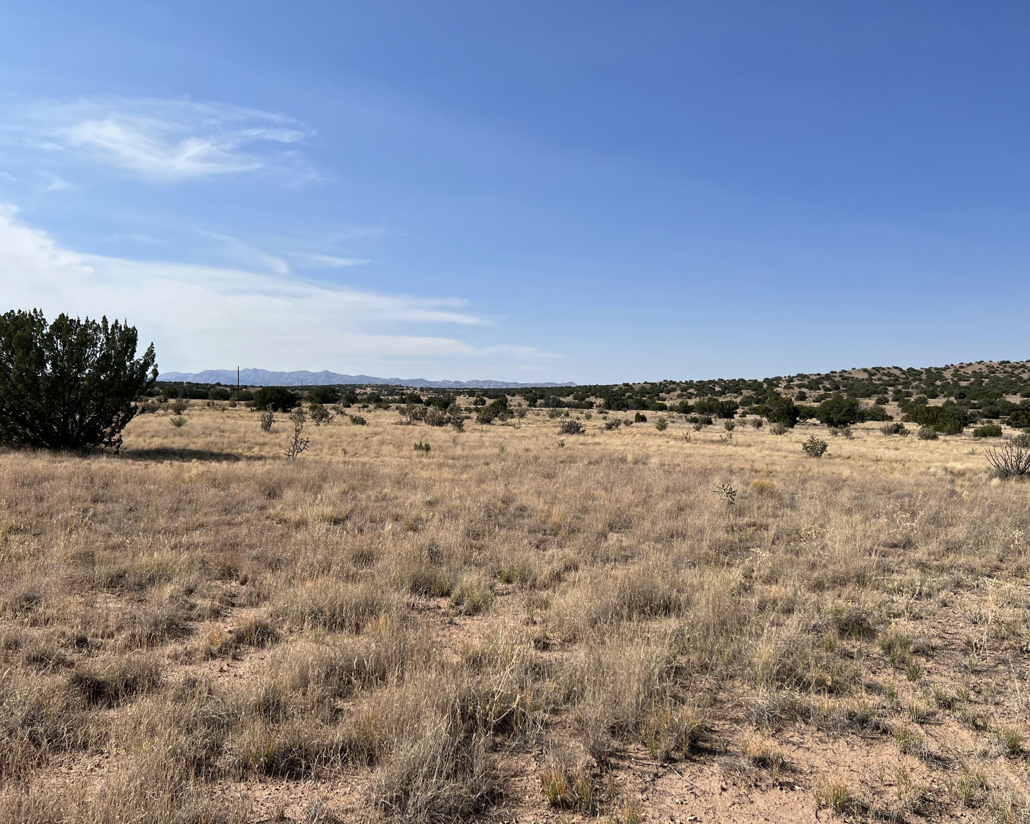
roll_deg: -1.6
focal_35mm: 28
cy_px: 405
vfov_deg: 51.5
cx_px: 528
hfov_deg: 62.2
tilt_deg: -1.7
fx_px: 854
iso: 50
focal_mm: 5.7
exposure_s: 1/6211
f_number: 1.5
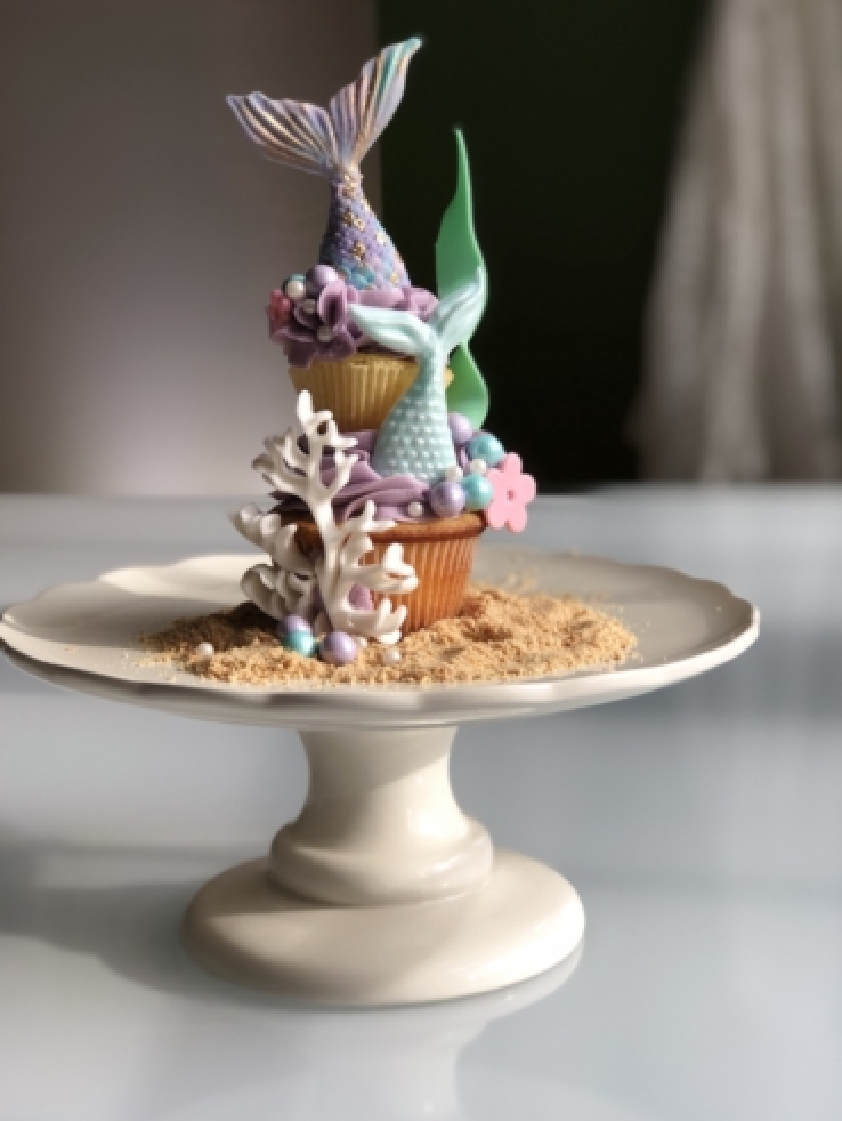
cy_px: 555
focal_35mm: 58
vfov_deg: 33.2
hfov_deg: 25.3
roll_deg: +2.1
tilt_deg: -9.0
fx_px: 1879
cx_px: 419
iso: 25
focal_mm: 6.6
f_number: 2.8
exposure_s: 1/60
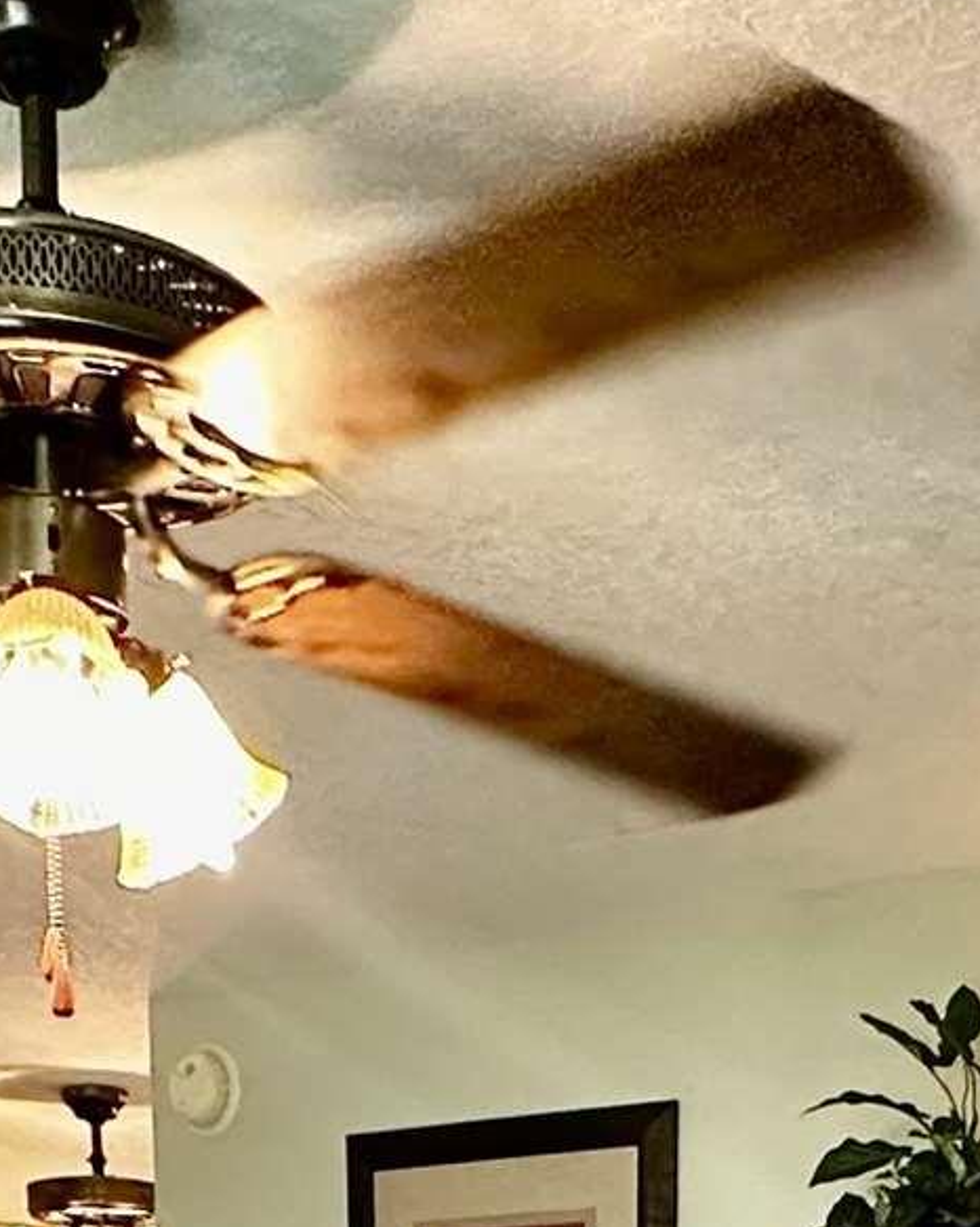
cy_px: 2300
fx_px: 2612
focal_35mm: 72
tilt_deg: -15.9
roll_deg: -0.7
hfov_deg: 21.2
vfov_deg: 19.0
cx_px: 597
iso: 320
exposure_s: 1/60
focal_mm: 2.22
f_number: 2.2
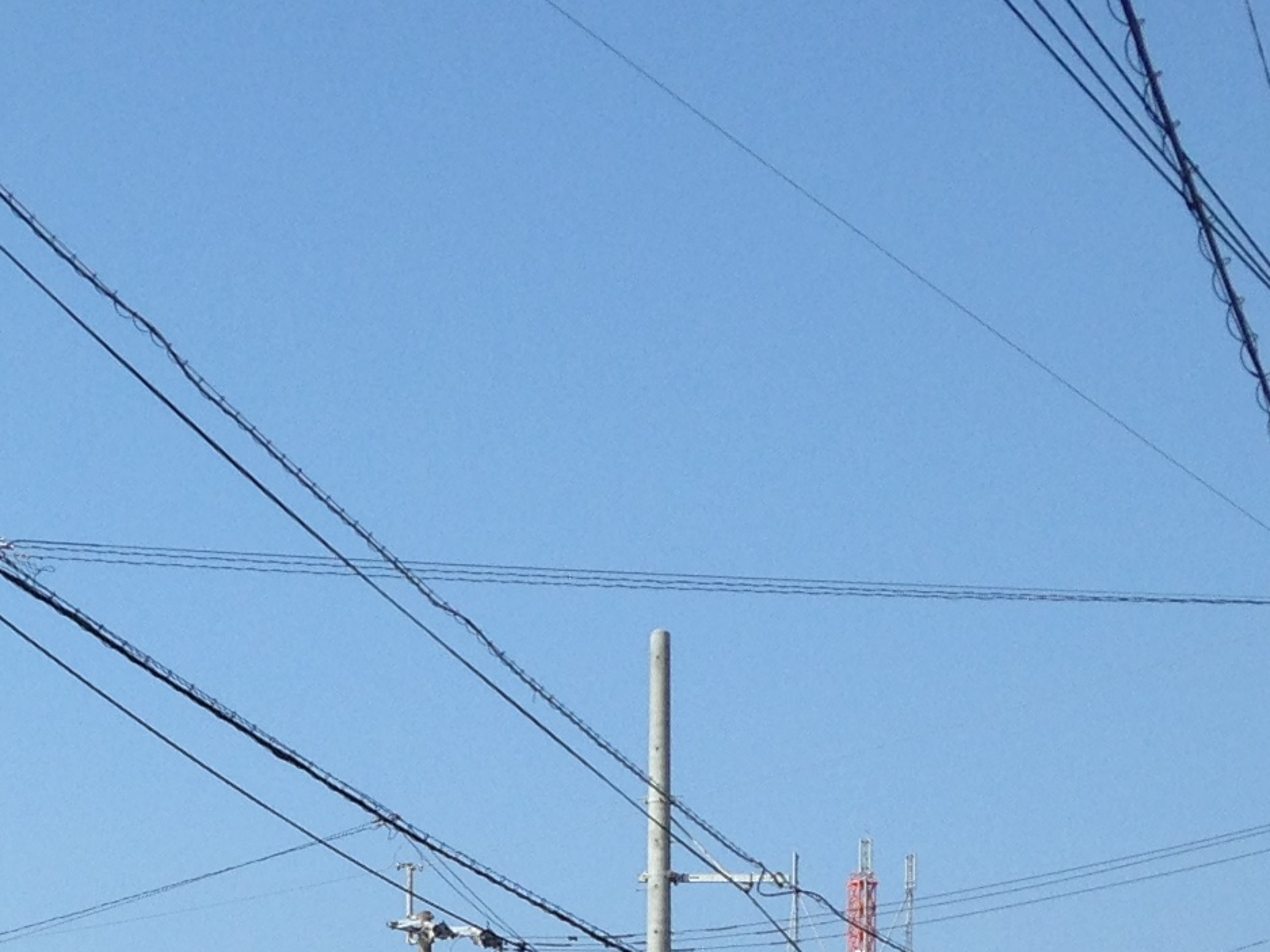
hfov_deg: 17.1
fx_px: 4218
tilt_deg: +4.5
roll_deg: -1.4
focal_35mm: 115
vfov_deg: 12.3
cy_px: 1413
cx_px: 378
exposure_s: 1/1427
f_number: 2.4
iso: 50
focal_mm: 4.12
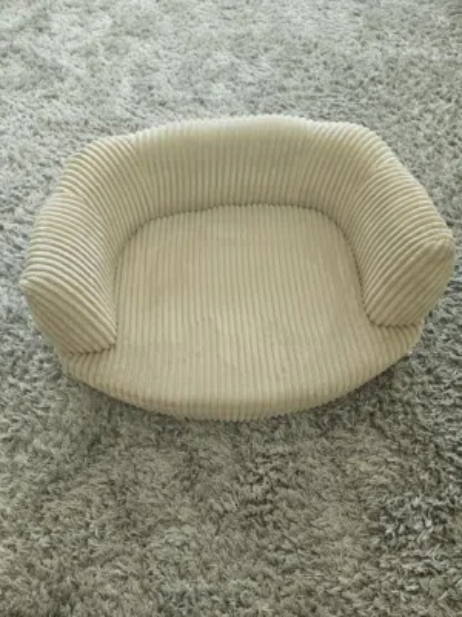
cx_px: 231
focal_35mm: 23
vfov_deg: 73.9
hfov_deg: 58.9
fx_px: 409
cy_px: 308
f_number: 1.7
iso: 250
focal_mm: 6.3
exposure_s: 1/100
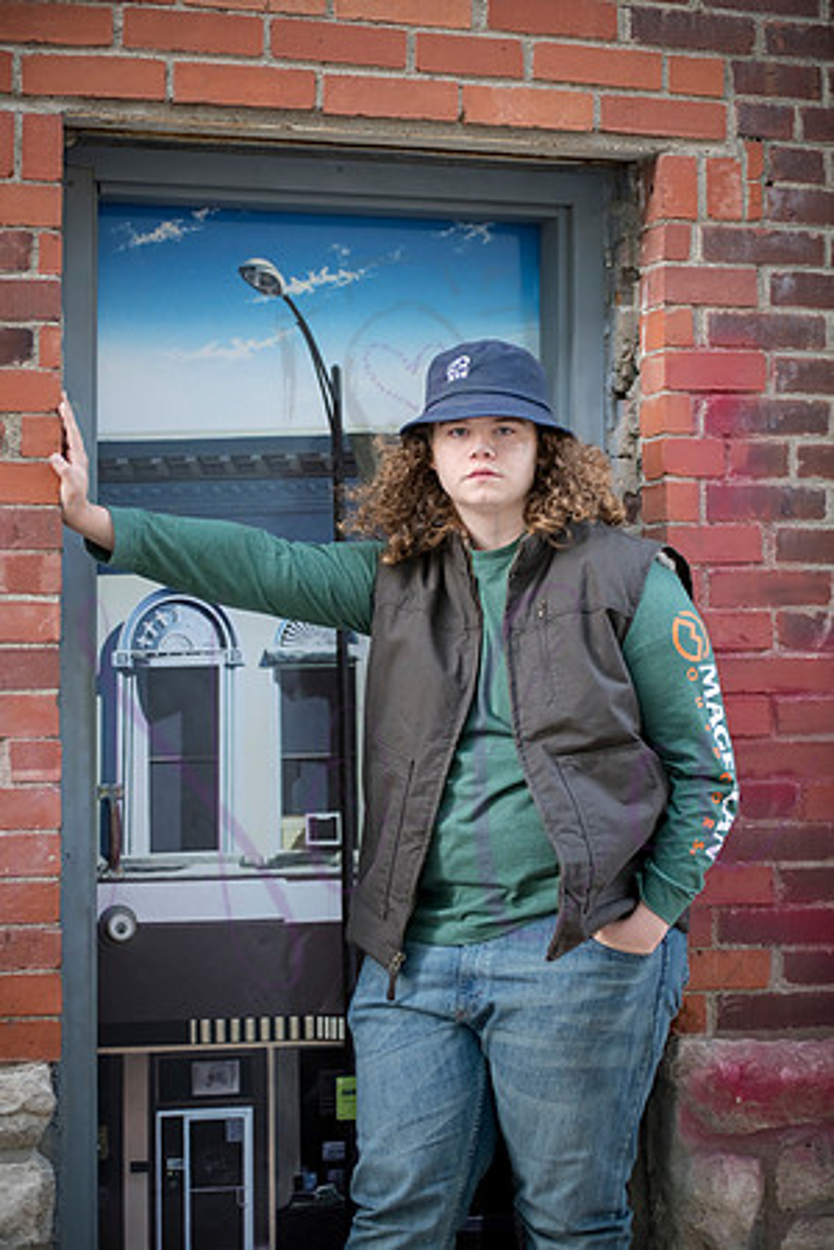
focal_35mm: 80
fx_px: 2780
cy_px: 625
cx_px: 417
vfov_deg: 25.4
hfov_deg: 17.1
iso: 640
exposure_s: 1/320
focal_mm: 80
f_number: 2.8
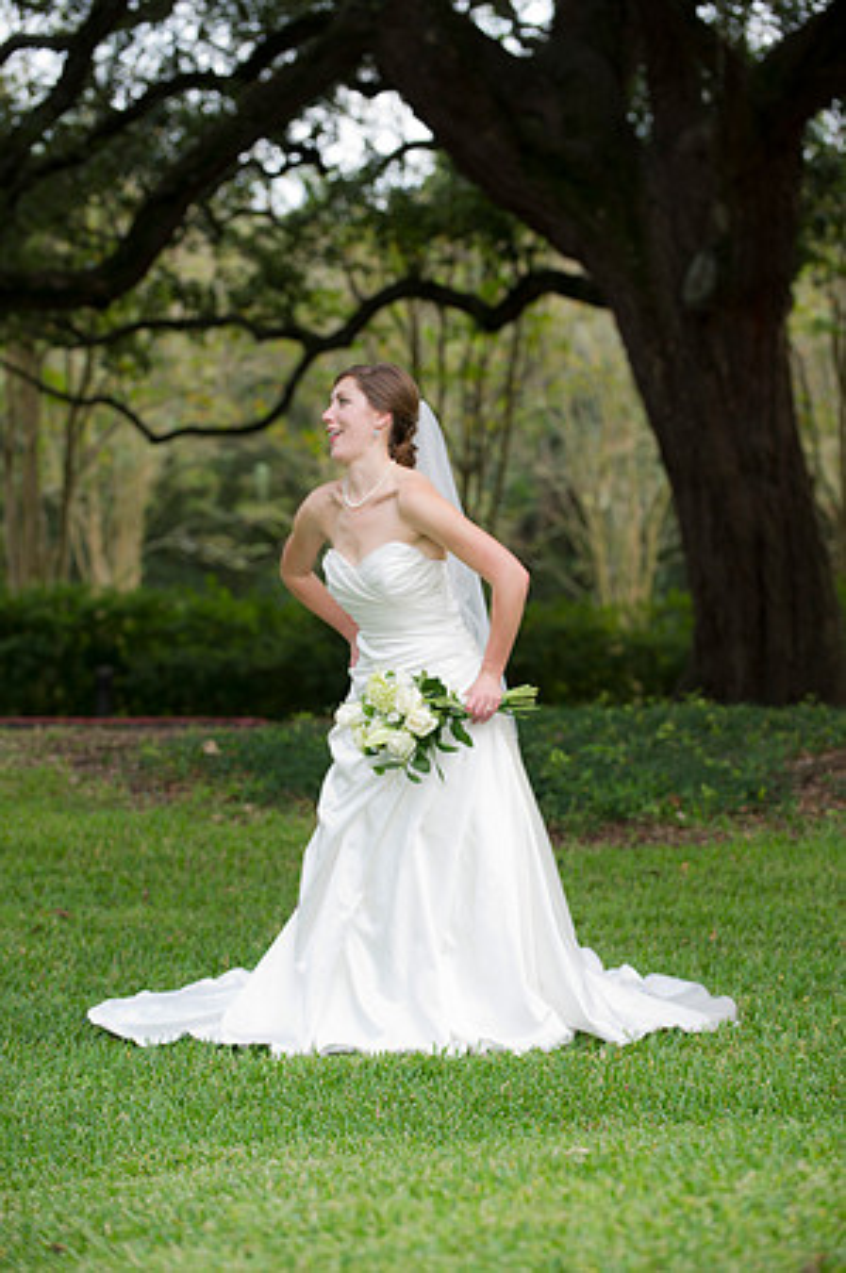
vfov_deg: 18.6
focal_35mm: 110
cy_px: 636
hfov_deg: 12.4
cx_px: 423
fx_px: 3886
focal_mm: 110
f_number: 3.5
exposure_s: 1/125
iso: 400
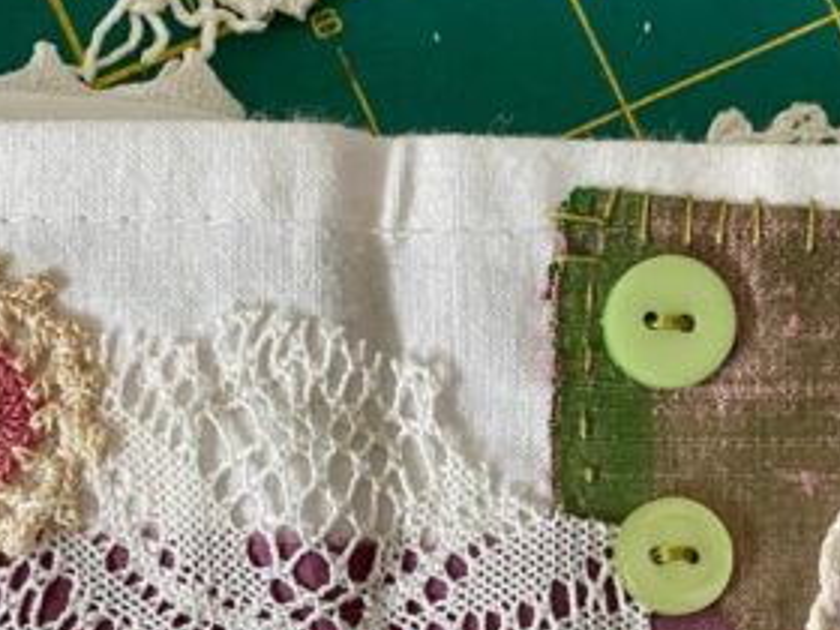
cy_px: 579
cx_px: 417
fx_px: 2305
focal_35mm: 95
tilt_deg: -83.2
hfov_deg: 20.7
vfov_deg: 15.4
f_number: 1.8
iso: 320
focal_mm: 4.25
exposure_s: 1/60
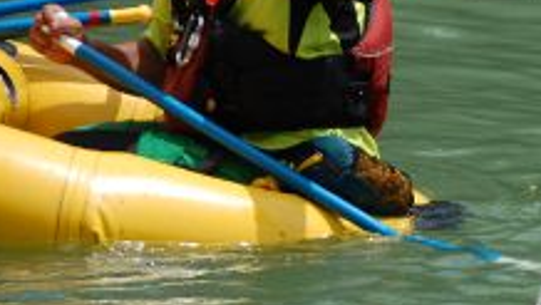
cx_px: 655
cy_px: 170
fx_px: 6690
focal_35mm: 466
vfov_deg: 2.6
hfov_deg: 4.6
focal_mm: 120
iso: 200
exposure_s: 1/1000
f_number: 5.6
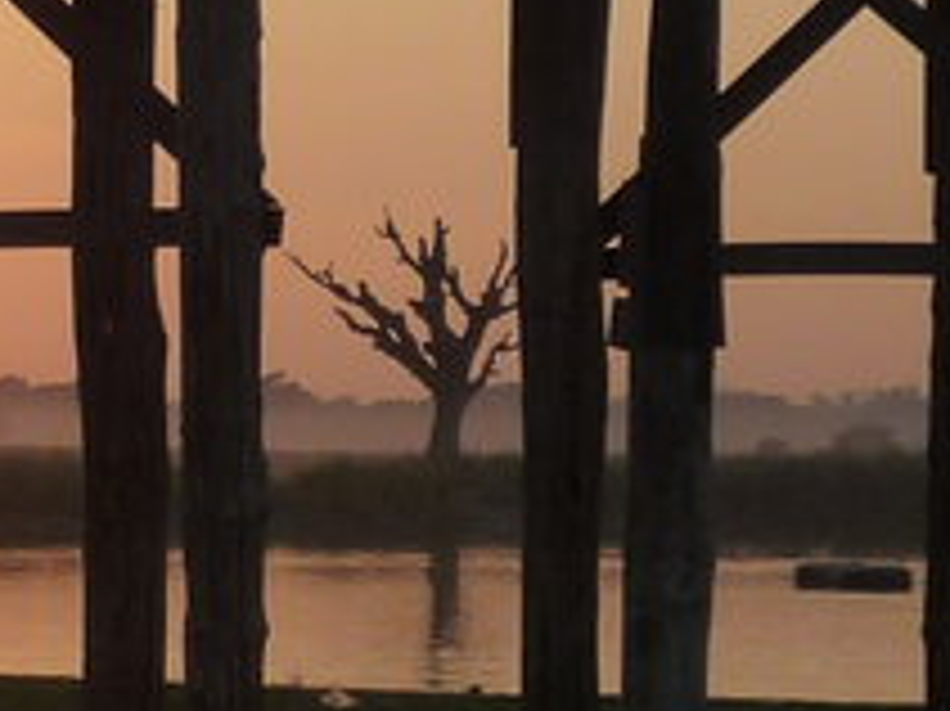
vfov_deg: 5.1
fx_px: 7899
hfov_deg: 6.8
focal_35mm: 288
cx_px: -482
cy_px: -81
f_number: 4.3
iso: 160
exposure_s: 1/640
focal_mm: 9.3
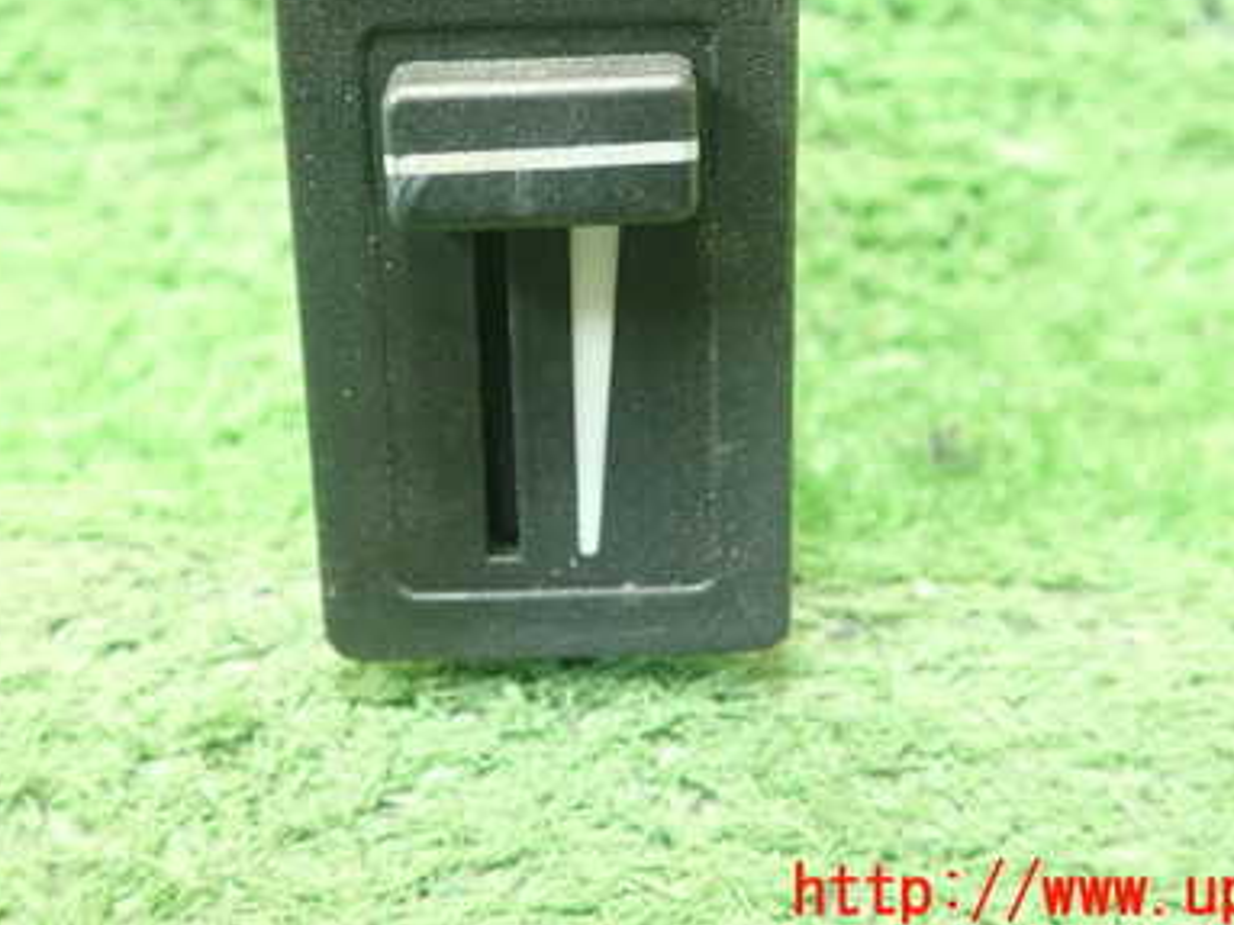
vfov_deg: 30.3
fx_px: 1675
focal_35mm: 47
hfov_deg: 40.4
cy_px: 209
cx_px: 554
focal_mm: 5.5
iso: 800
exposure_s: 1/80
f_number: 2.3
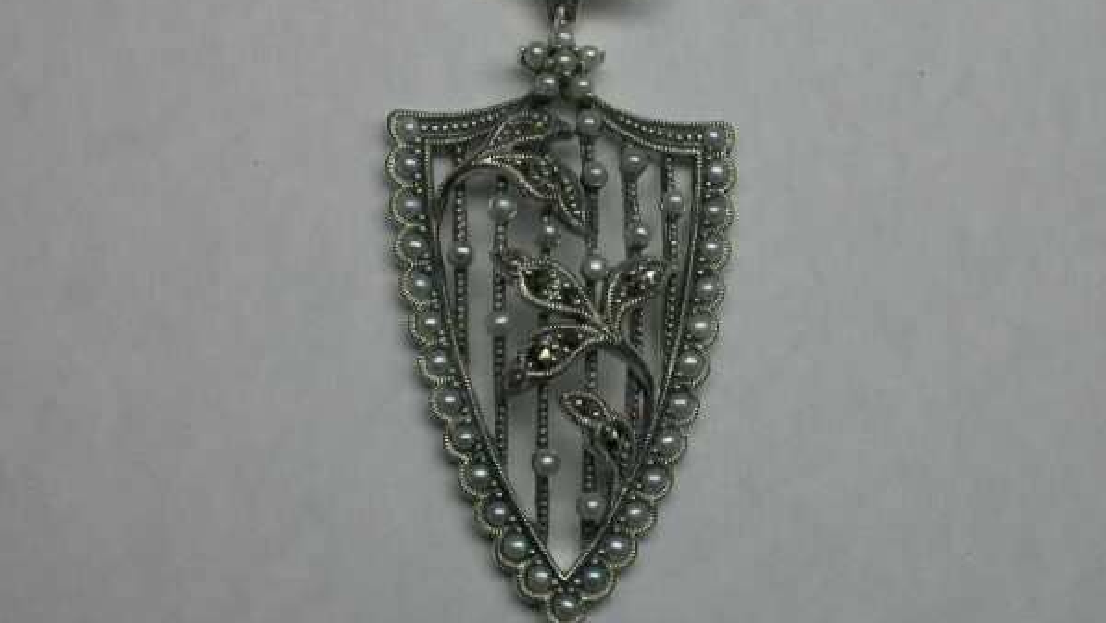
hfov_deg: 22.9
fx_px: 2728
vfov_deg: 13.0
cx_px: 554
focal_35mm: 93
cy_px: 243
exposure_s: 1/36.3
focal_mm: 17.7
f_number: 9.3
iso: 100
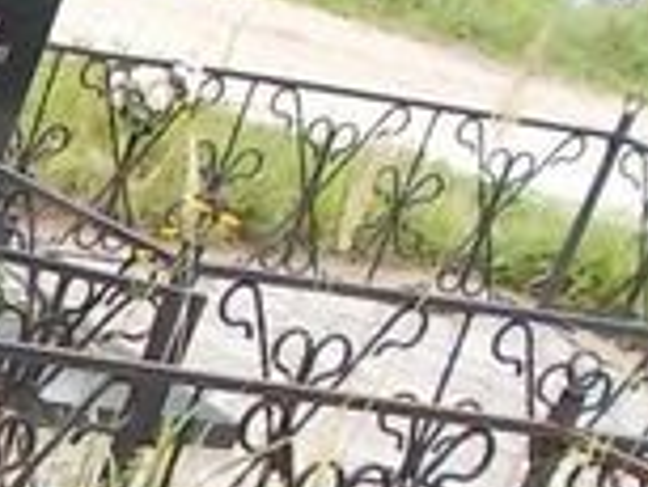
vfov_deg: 10.8
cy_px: 534
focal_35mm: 136
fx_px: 2548
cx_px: -707
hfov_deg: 12.5
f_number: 3.2
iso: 80
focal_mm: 4.6
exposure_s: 1/200
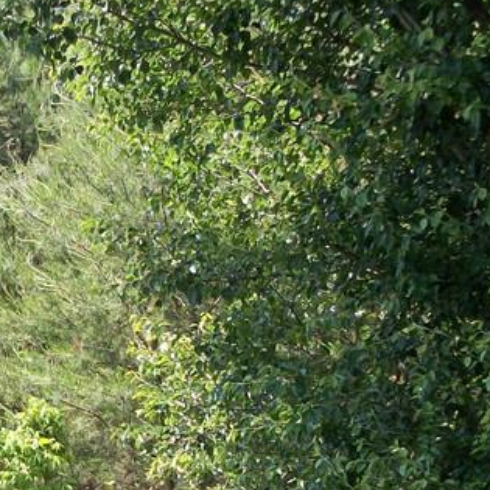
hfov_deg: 18.4
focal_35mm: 92
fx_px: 1473
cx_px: 2
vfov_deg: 18.7
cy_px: 400
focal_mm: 5.7
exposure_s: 1/320
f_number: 2.9
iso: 80
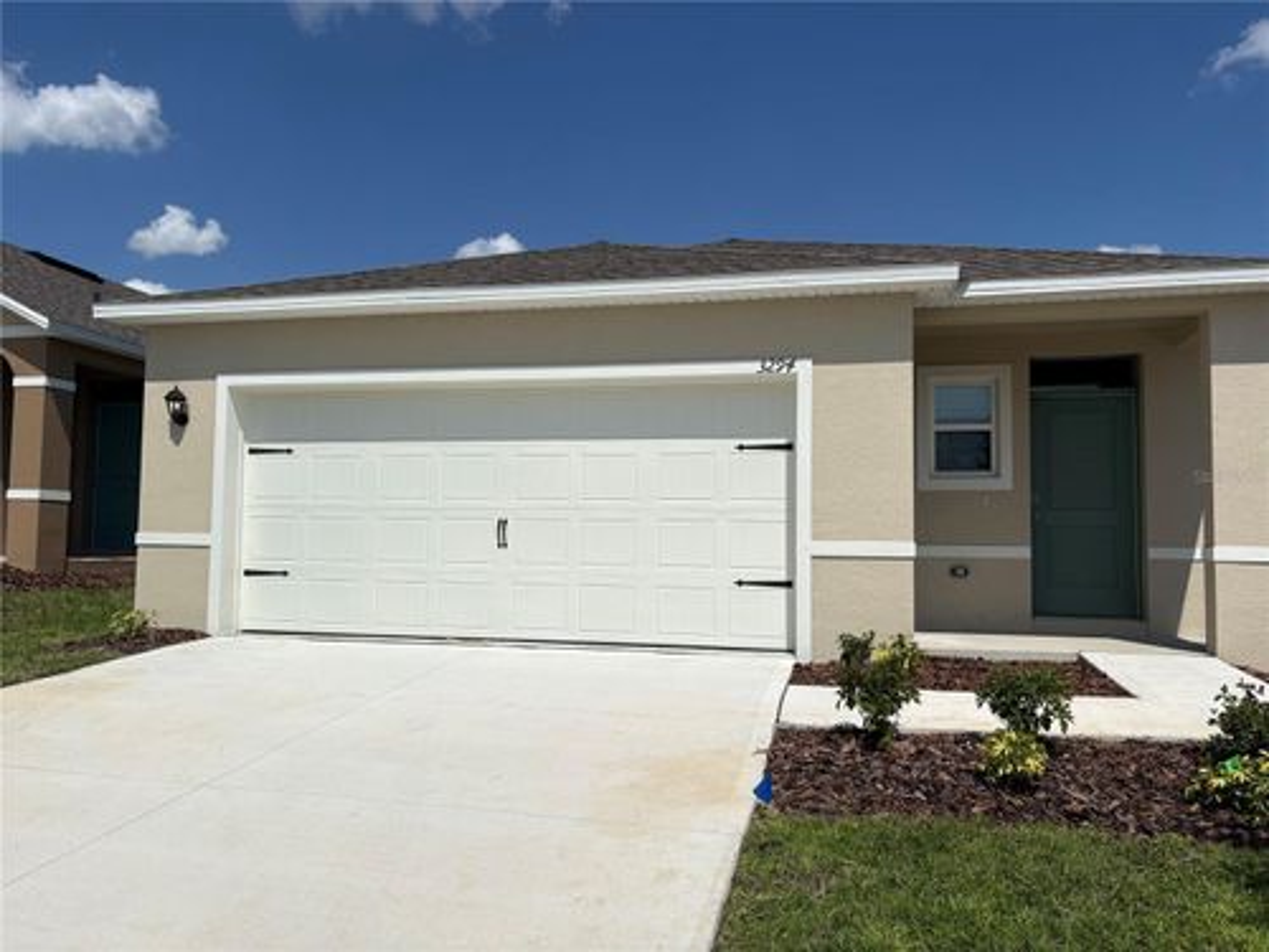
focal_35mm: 26
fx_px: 953
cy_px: 476
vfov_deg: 53.1
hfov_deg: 67.3
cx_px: 634
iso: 40
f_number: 1.6
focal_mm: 5.96
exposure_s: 1/10101
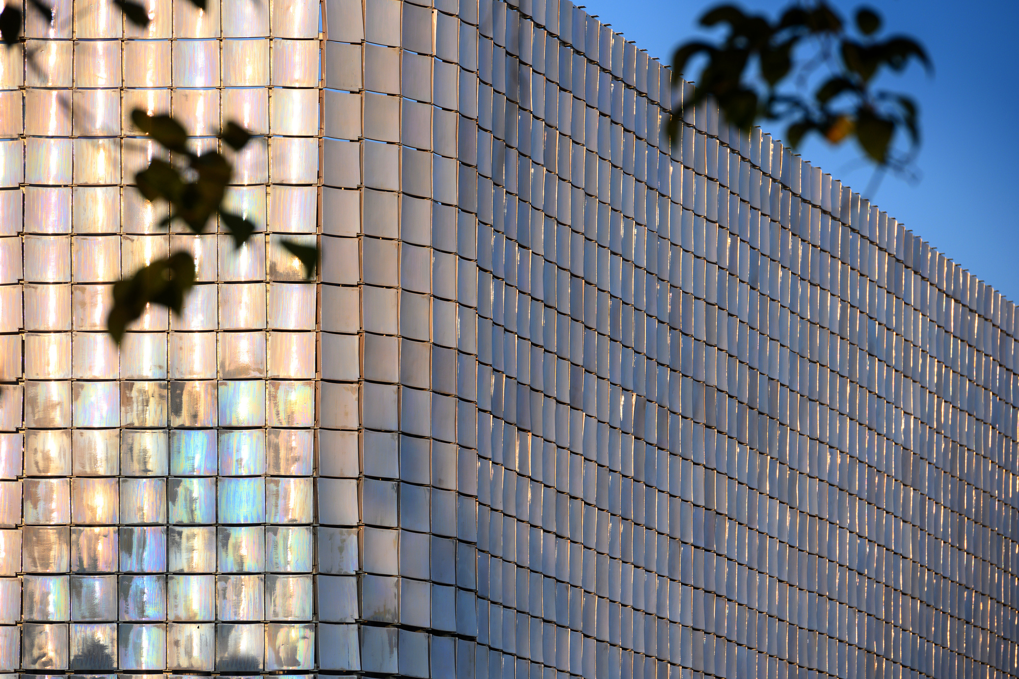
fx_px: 5660
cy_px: 340
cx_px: 510
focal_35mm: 200
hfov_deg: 10.3
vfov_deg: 6.9
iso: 200
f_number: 5.6
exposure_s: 1/800
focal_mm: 200
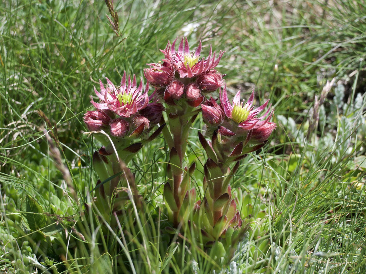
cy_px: 137
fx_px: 3299
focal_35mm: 312
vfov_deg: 4.8
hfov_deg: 6.4
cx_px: 183
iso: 200
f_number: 8
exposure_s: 1/200
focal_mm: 156
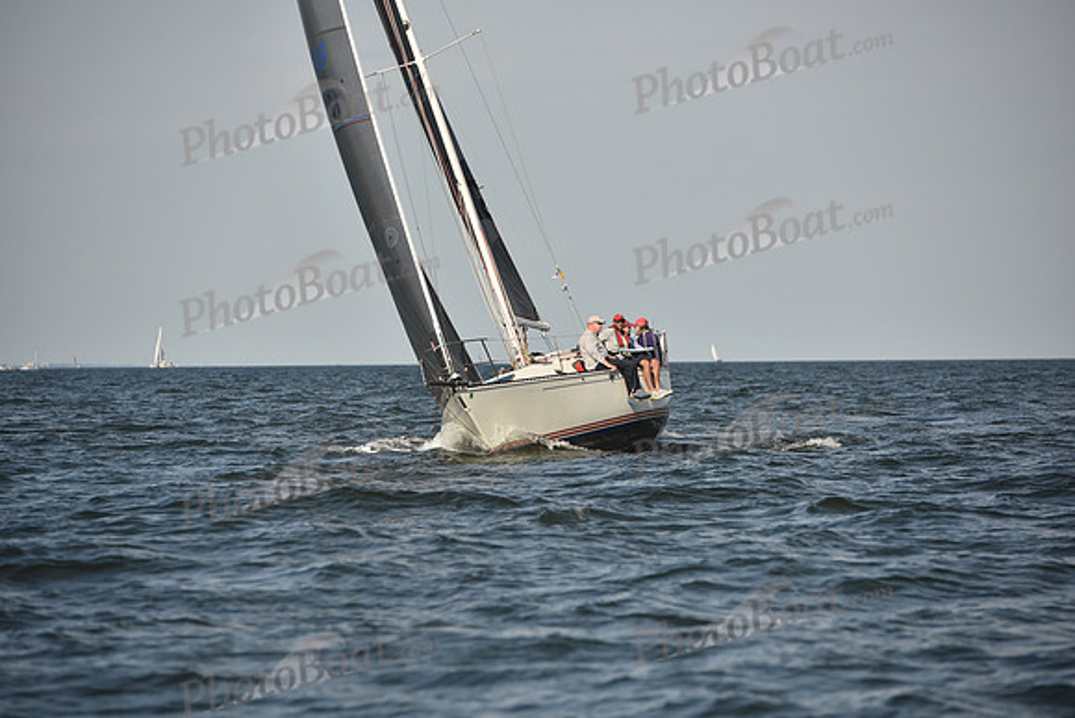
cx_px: 538
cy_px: 359
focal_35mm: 200
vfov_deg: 6.9
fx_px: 5973
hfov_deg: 10.3
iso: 250
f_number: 5
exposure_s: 1/1000
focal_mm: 200
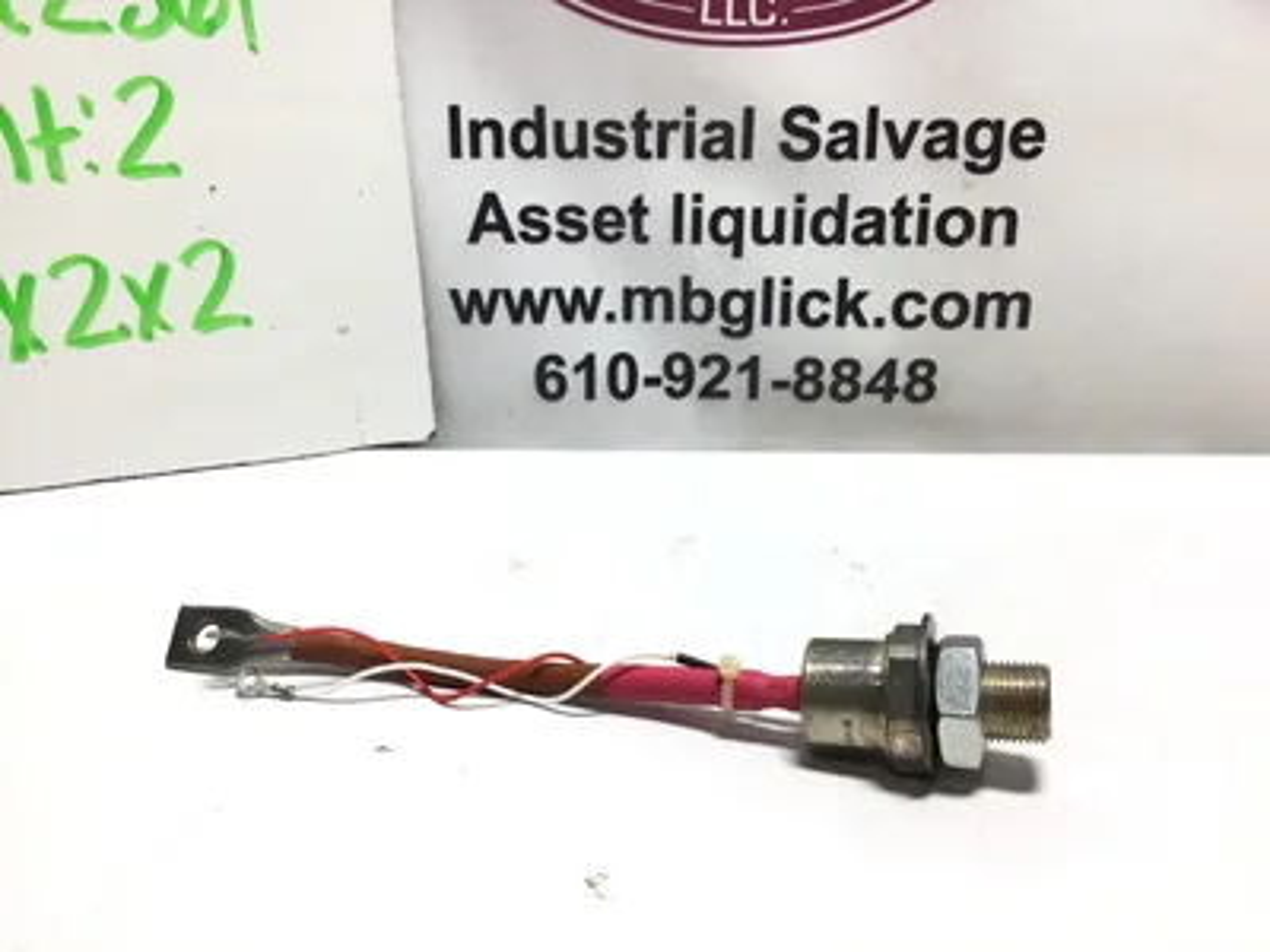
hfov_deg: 58.4
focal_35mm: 31
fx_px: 1137
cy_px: 476
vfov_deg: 45.4
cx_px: 635
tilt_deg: -17.8
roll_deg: +0.6
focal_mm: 3.3
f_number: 2.4
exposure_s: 1/136
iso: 25
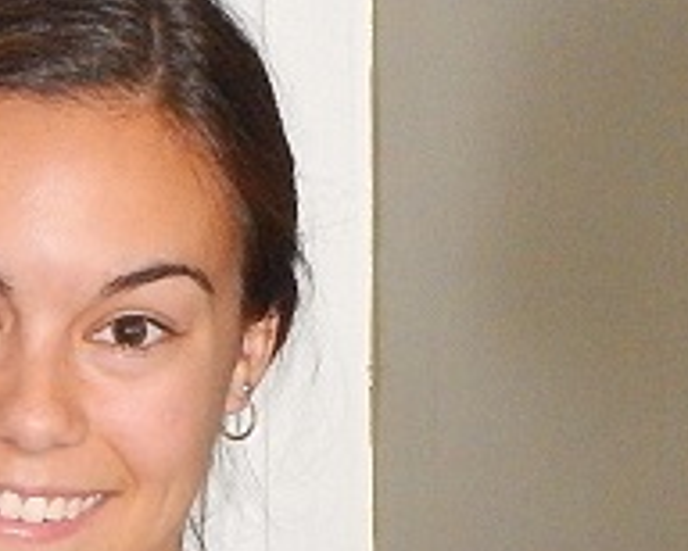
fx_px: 6869
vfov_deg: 4.6
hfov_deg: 5.7
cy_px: 776
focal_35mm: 337
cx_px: -355
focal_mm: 15
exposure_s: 1/30
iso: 800
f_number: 4.4
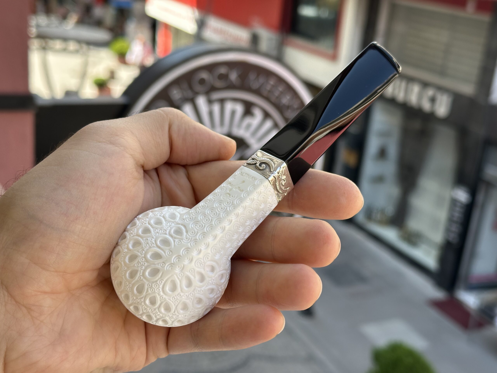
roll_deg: -5.9
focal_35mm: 48
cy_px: 186
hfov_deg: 39.7
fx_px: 689
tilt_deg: -18.1
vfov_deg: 30.3
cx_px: 248
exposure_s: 1/541
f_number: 1.78
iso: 64
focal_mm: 6.86
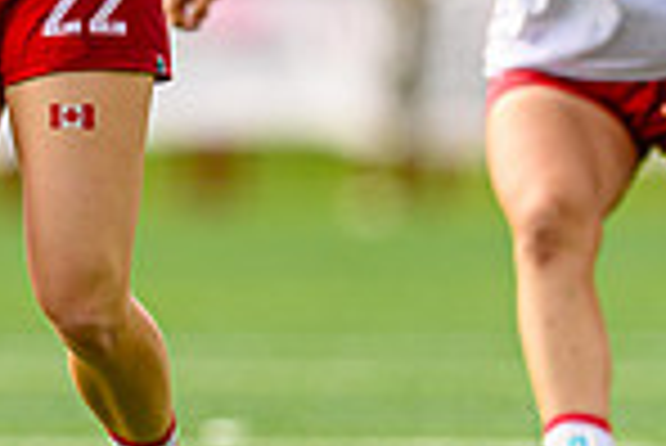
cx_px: 63
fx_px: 28962
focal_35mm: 1564
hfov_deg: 1.3
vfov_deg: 0.9
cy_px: 16
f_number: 3.2
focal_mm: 400
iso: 160
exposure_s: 1/1250
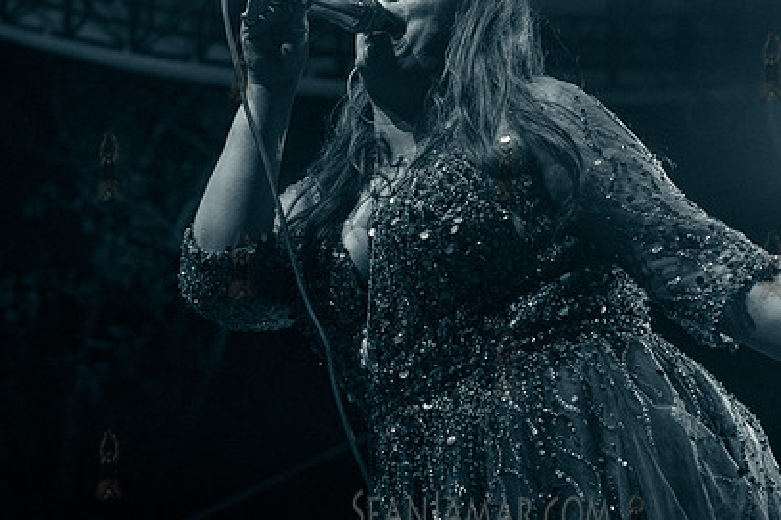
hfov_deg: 20.8
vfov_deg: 13.9
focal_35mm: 98
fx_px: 2125
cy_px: 158
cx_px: 367
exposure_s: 1/1600
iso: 2500
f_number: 4
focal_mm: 55
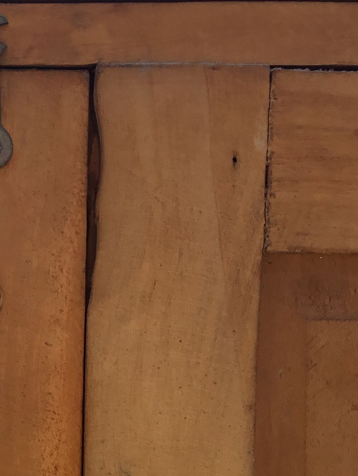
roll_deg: +0.7
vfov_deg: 25.4
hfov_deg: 18.9
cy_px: 352
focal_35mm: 76
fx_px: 1047
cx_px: 0
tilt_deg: -7.1
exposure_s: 1/506
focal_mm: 3.3
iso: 25
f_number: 2.4
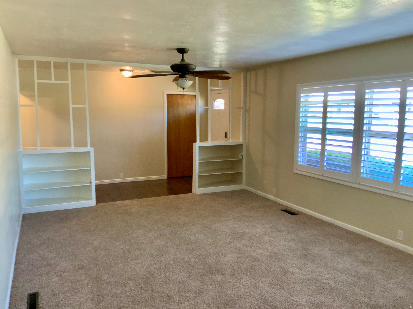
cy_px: 154
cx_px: 206
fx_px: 346
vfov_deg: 48.2
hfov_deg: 61.7
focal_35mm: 29
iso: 125
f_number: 1.8
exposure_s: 1/60
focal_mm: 3
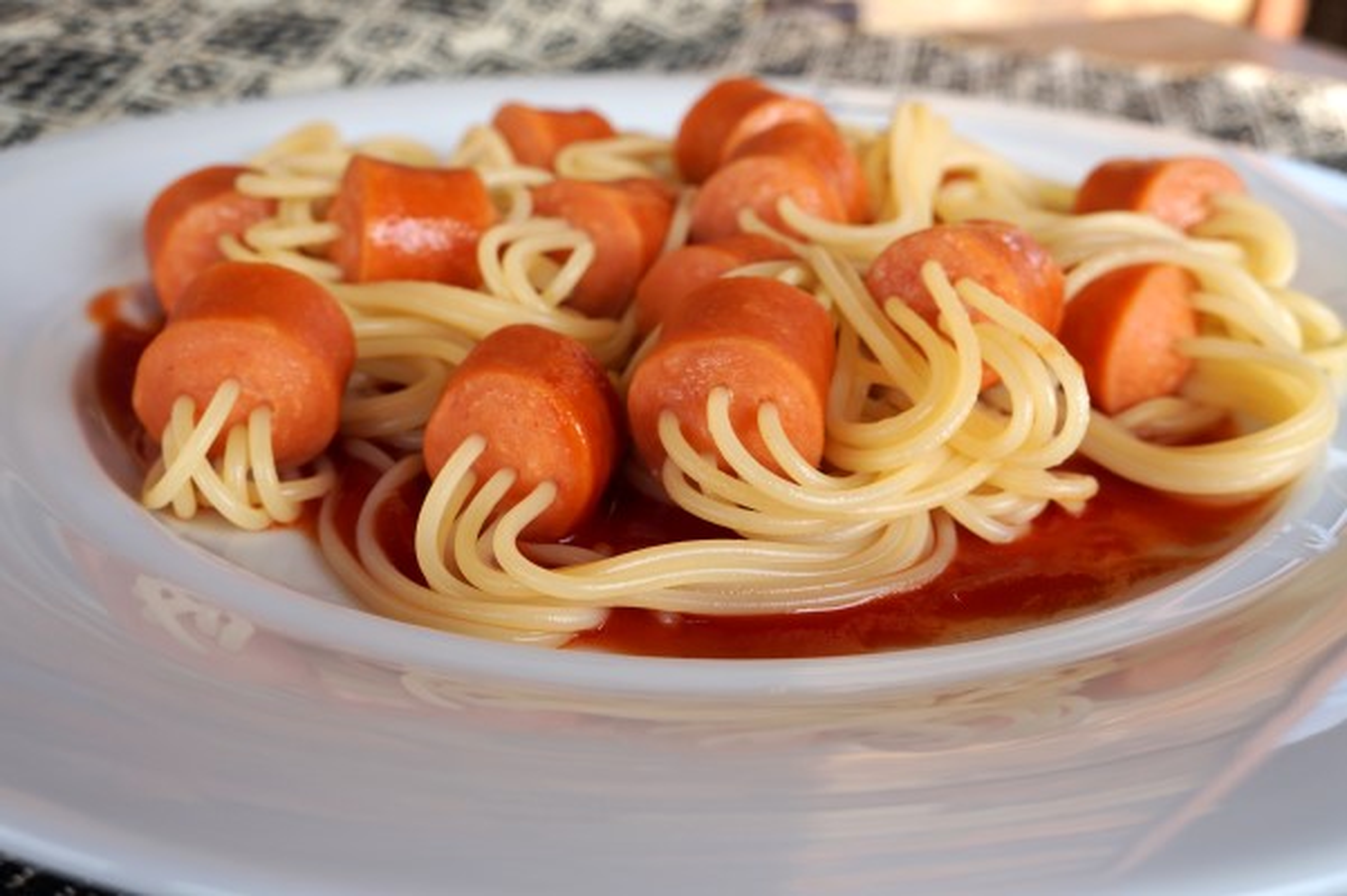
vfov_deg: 33.0
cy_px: 448
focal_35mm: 40
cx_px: 674
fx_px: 1514
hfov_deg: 48.0
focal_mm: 27
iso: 100
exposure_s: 1/100
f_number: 7.1
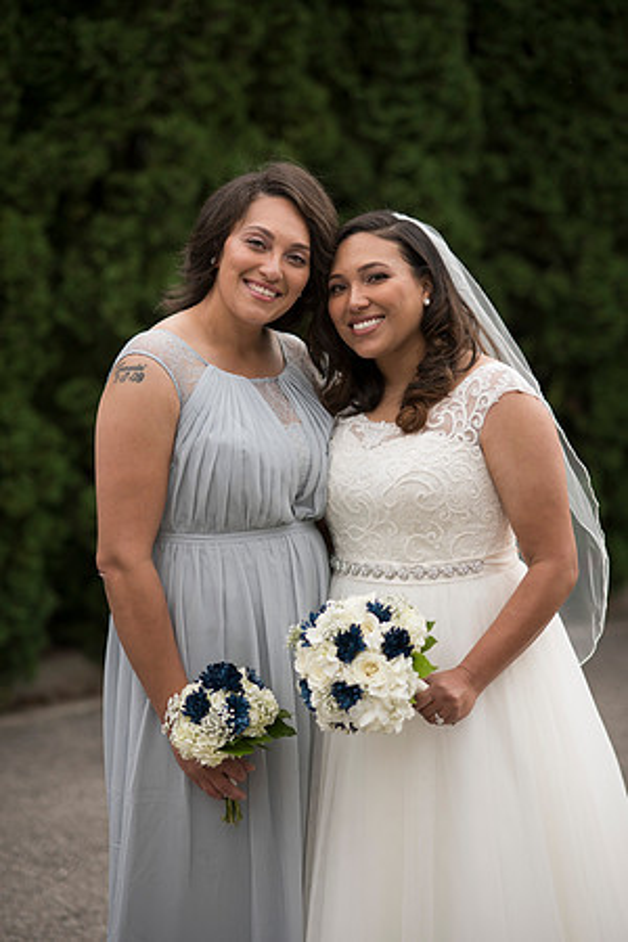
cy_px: 471
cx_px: 314
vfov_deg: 23.9
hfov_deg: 16.1
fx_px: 2224
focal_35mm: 85
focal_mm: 85
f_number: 2.2
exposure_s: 1/200
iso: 125
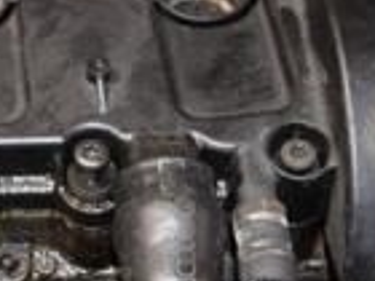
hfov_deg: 17.0
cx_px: -72
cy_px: 16
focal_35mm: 111
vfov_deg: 13.2
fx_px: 1202
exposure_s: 1/60
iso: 800
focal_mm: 18
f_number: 5
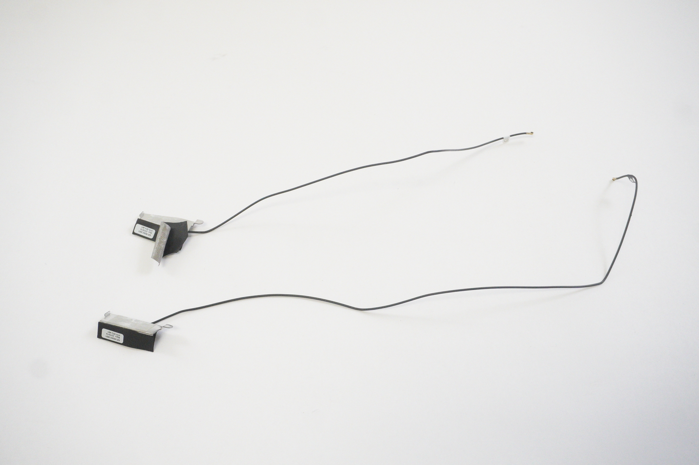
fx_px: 698
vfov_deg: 36.8
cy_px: 232
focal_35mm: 36
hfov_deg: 53.2
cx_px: 350
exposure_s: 1/250
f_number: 5.6
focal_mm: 24
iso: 5000
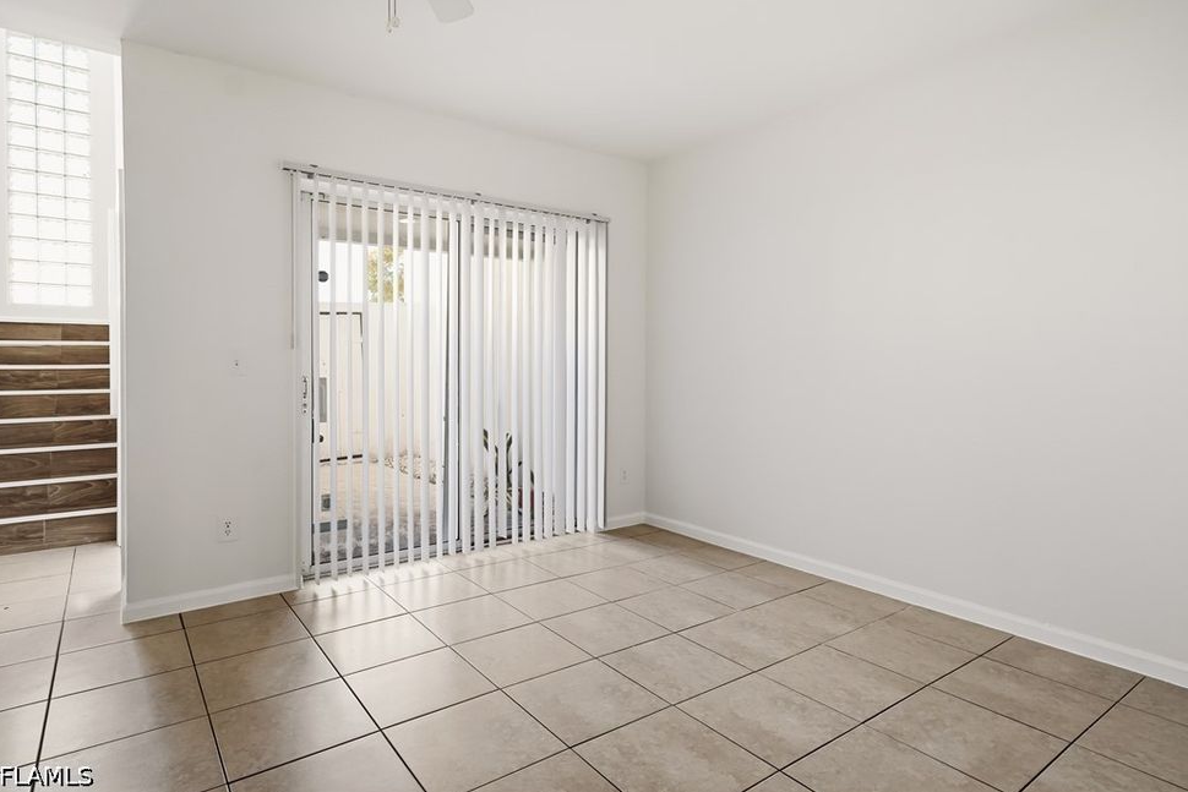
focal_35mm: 19
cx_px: 581
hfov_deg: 86.9
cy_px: 376
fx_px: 627
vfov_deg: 64.5
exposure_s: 1/250
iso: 1600
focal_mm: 18
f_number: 4.5
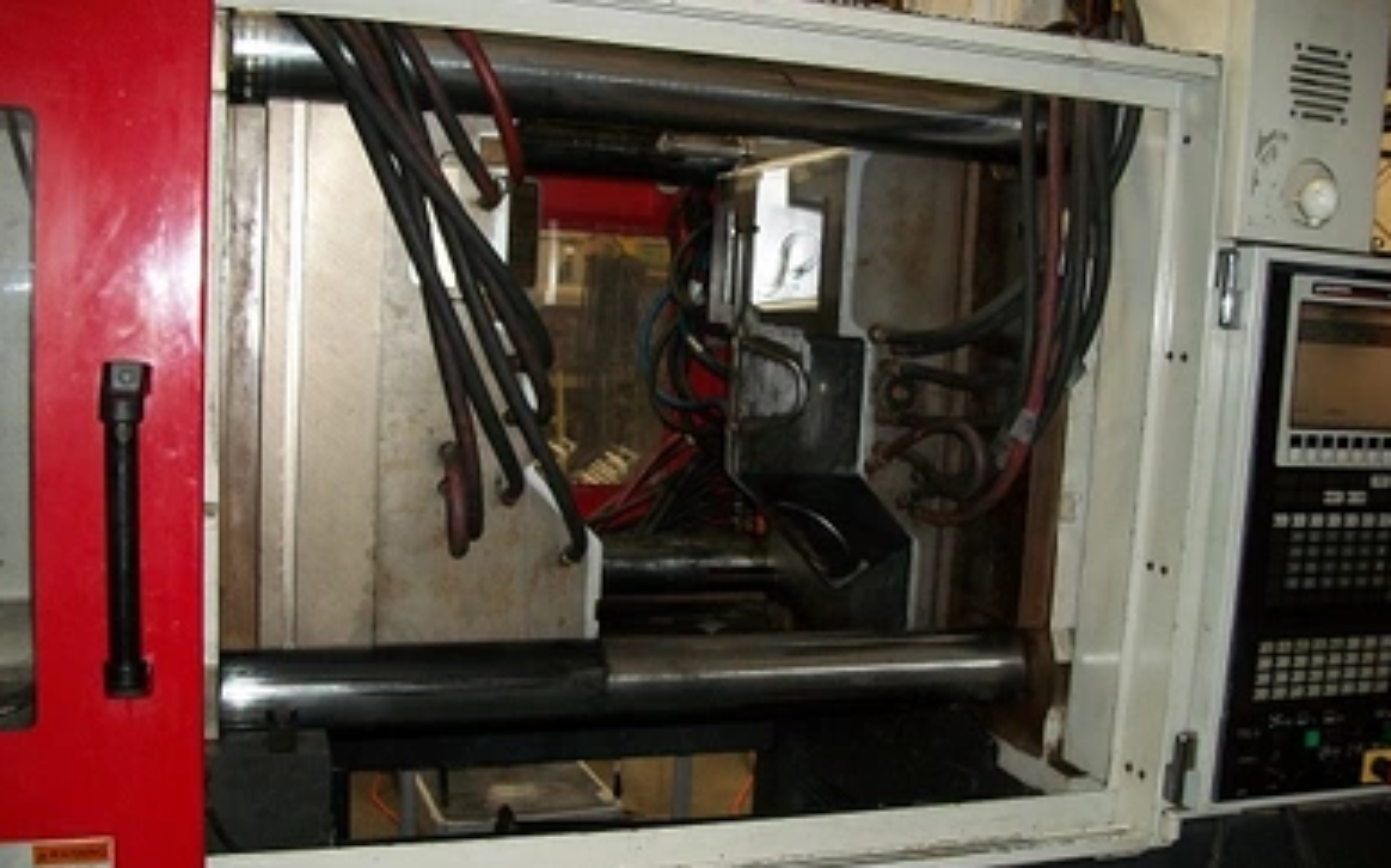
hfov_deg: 55.3
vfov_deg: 36.2
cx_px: 678
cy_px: 466
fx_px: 1326
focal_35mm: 35
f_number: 2.9
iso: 160
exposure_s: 1/30
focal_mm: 5.7
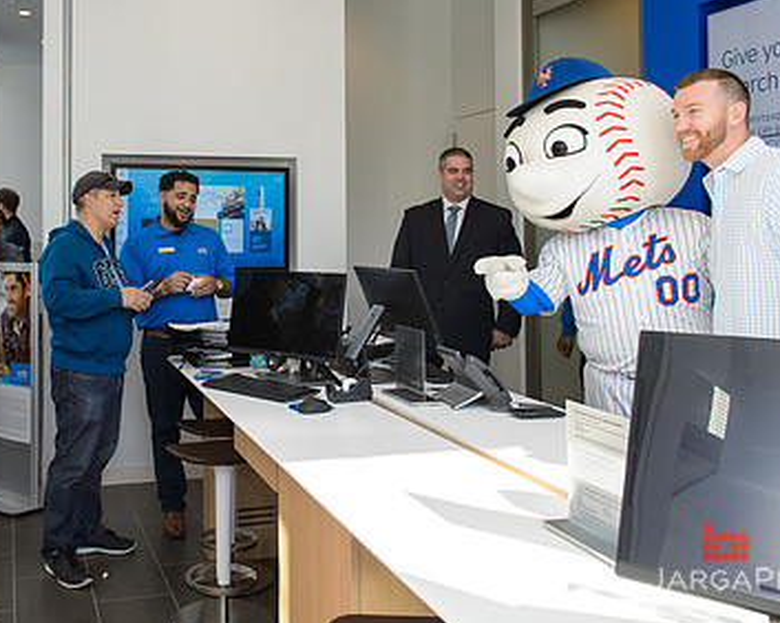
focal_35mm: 37
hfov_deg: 47.7
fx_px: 854
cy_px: 212
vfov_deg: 39.7
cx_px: 219
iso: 800
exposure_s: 1/250
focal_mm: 24
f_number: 5.6
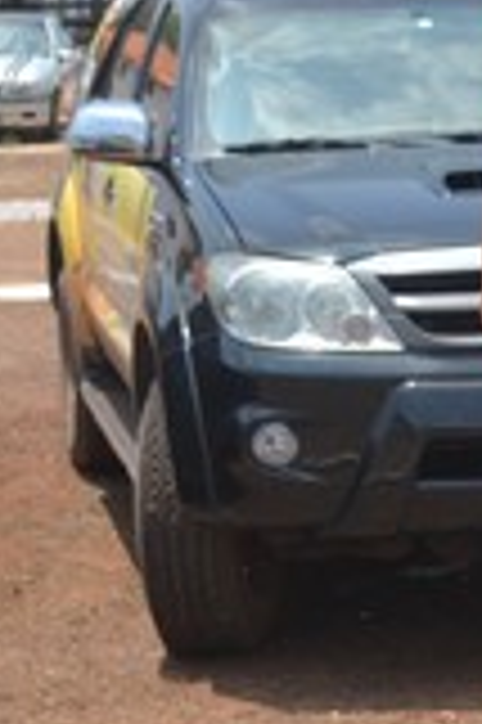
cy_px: 126
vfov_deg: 15.2
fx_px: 2697
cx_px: 761
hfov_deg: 9.9
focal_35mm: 134
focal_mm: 32
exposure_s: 1/250
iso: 100
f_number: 8
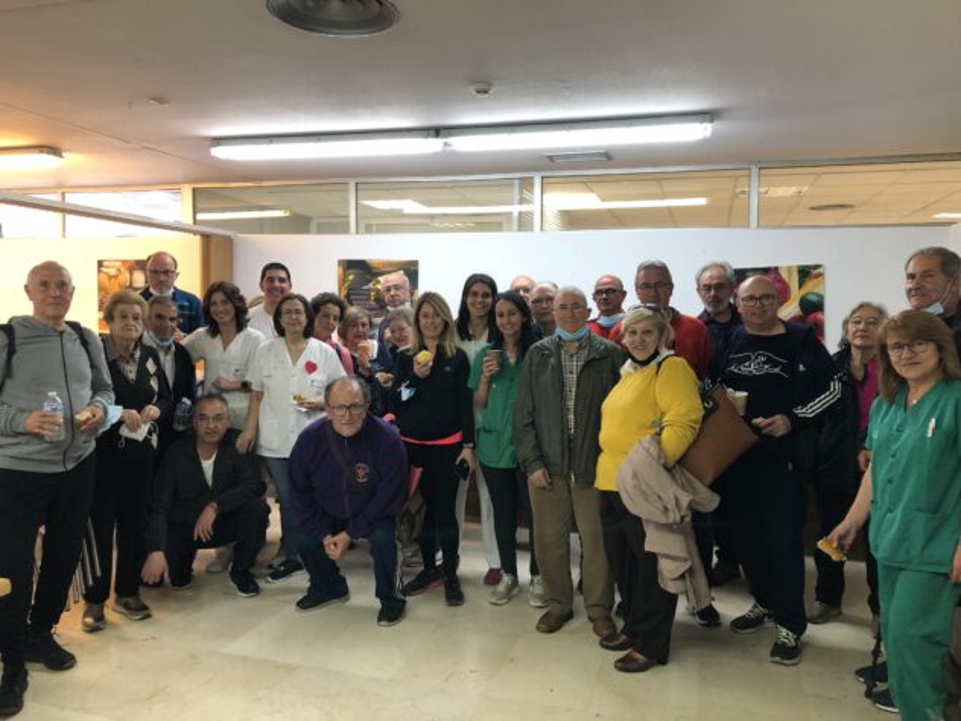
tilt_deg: -0.7
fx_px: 777
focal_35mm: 28
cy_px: 360
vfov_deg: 49.7
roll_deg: +0.4
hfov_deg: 63.4
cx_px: 480
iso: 40
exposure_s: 1/20
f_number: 1.8
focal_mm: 3.99
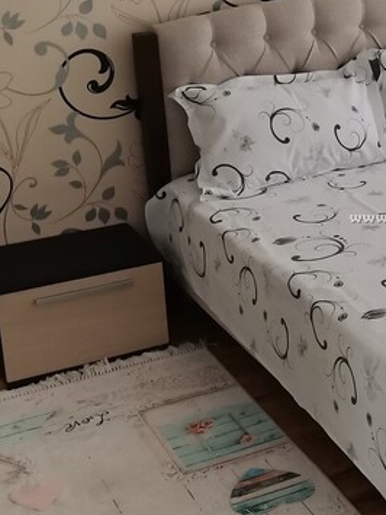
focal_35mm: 75
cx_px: 440
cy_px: 202
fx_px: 1116
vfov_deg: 25.9
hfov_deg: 18.8
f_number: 1.8
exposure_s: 1/50
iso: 250
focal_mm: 4.75
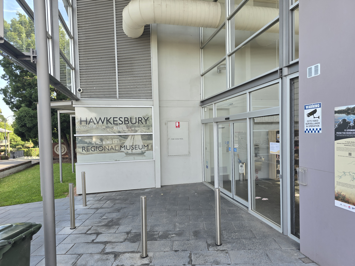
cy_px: 133
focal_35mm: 23
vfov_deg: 58.9
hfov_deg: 73.9
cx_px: 178
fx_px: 236
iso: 40
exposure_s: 1/180
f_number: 1.7
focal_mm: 6.3
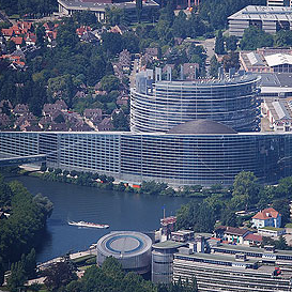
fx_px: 3108
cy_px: 141
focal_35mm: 326
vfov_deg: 5.4
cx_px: 199
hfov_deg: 5.4
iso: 200
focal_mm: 155
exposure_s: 1/1000
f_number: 5.3
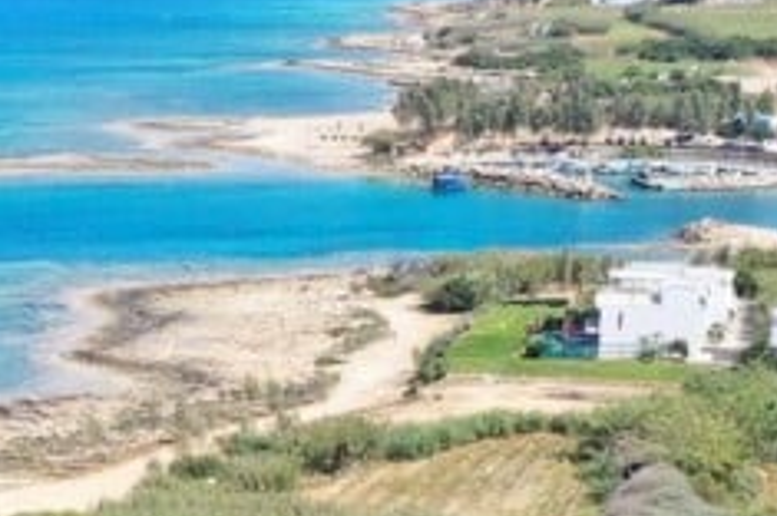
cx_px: -129
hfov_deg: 14.7
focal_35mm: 136
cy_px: 926
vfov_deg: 9.6
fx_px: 2931
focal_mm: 10.26
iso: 100
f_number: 5.6
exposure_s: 1/320
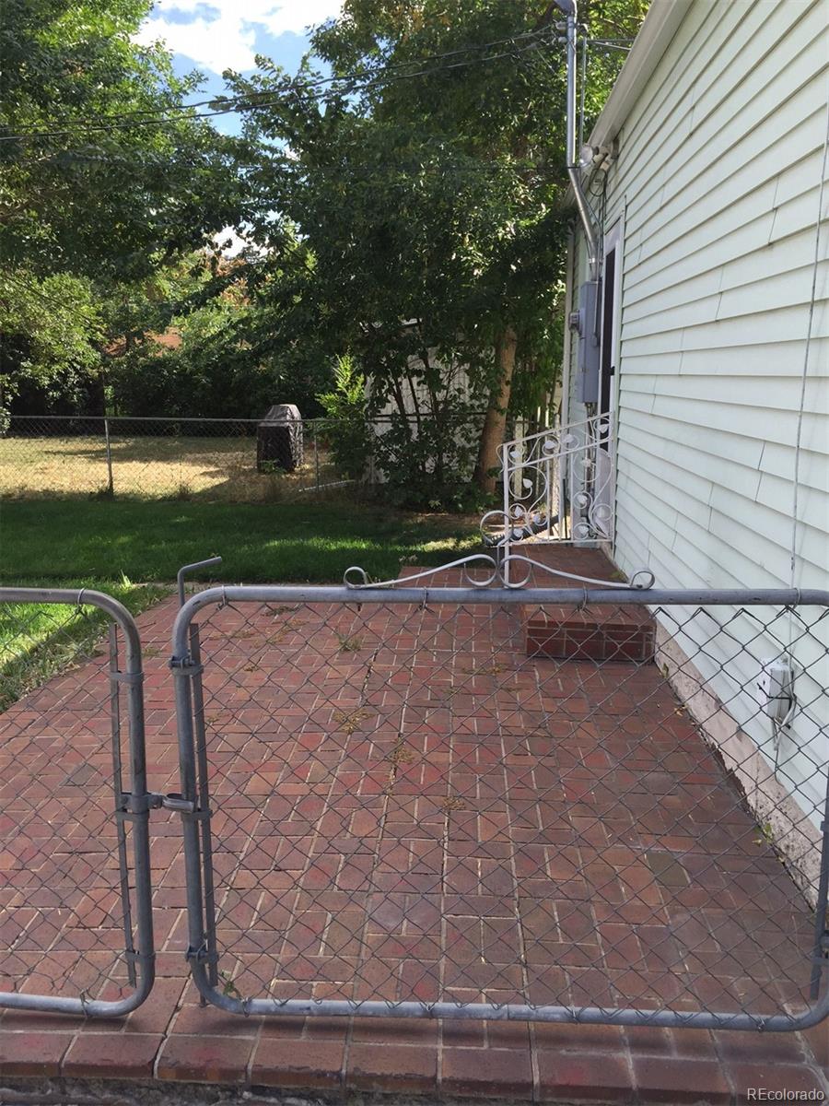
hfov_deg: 48.2
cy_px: 553
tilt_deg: -10.2
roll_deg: +0.4
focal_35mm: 29
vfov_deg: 61.7
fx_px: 926
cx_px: 414
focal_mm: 4.15
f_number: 2.2
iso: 32
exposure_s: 1/565
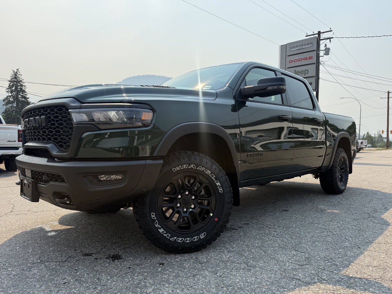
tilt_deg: -2.6
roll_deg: -1.1
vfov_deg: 56.8
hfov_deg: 71.6
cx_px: 196
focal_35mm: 24
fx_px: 272
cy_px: 147
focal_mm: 6.76
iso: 80
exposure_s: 1/6173
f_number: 1.78
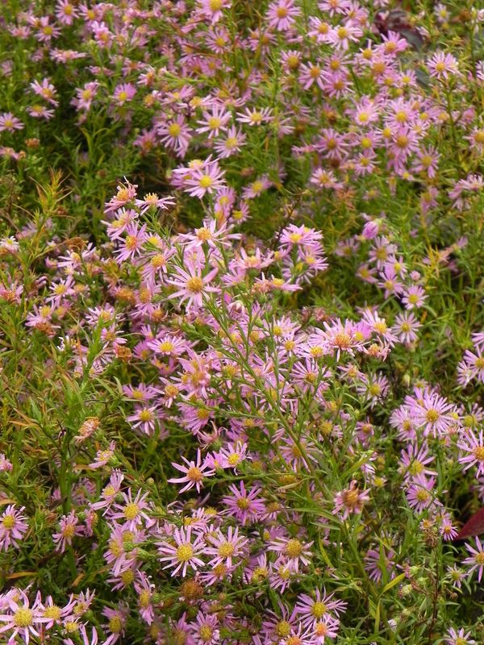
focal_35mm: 95
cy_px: 322
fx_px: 1771
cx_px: 242
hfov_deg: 15.6
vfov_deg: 20.7
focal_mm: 16.9
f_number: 4.5
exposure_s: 1/100
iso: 160
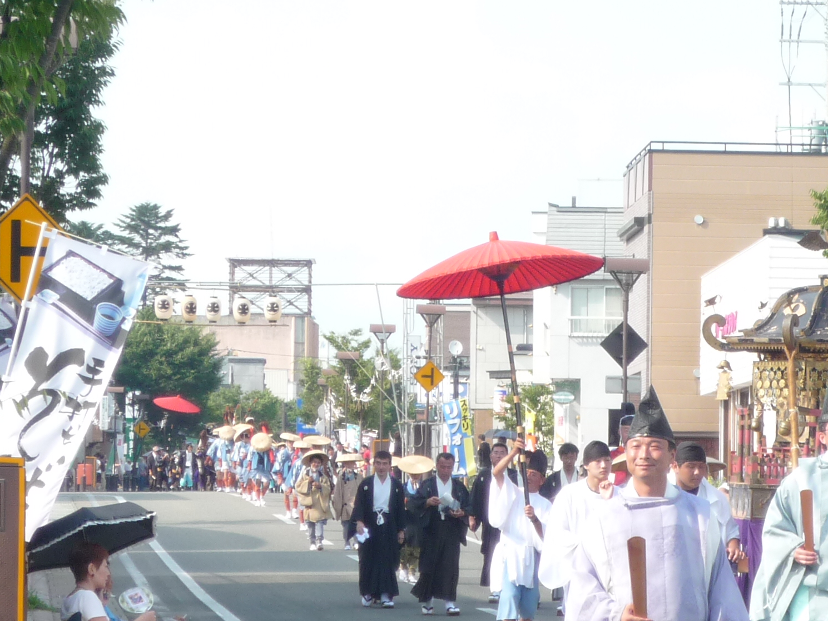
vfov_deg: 7.5
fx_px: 4736
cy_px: 443
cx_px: 649
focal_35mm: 198
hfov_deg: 10.0
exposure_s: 1/200
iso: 100
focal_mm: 14.1
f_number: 5.2
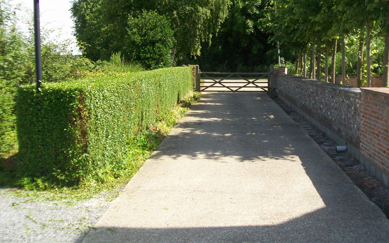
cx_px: 218
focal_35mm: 45
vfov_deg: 28.4
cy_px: 82
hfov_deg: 44.3
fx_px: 477
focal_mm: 6
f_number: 2.7
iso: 64
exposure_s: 1/500
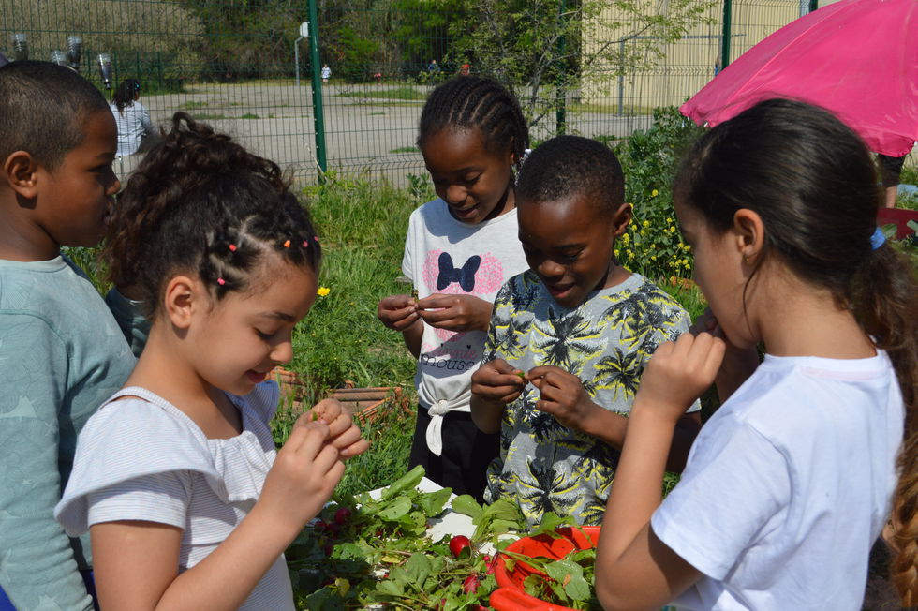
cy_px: 306
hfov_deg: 43.6
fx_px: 1147
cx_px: 459
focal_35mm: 45
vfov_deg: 29.8
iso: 400
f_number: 7.1
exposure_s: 1/2000
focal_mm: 30
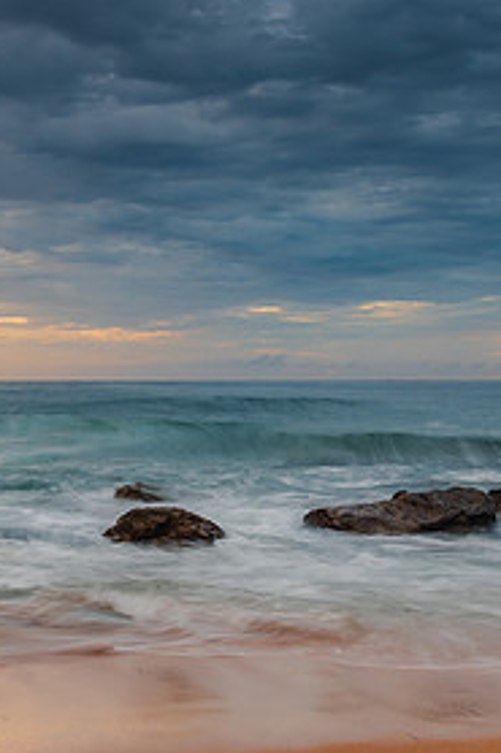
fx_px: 1233
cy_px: 310
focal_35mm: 59
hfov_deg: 22.4
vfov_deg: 33.9
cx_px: 54
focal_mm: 27
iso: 31
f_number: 9
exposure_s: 1/1.25
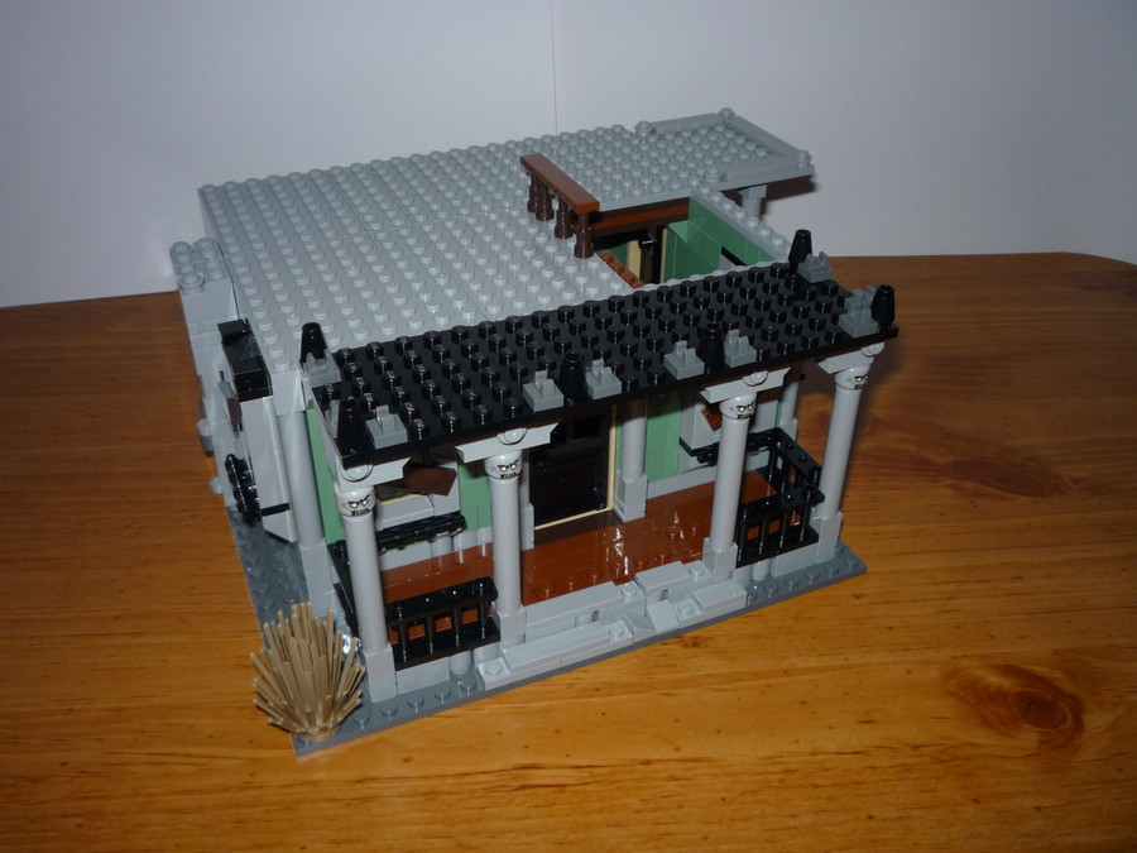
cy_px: 426
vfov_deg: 44.2
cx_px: 568
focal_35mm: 32
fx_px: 1051
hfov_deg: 56.8
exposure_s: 1/30
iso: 100
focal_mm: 5.2
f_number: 4
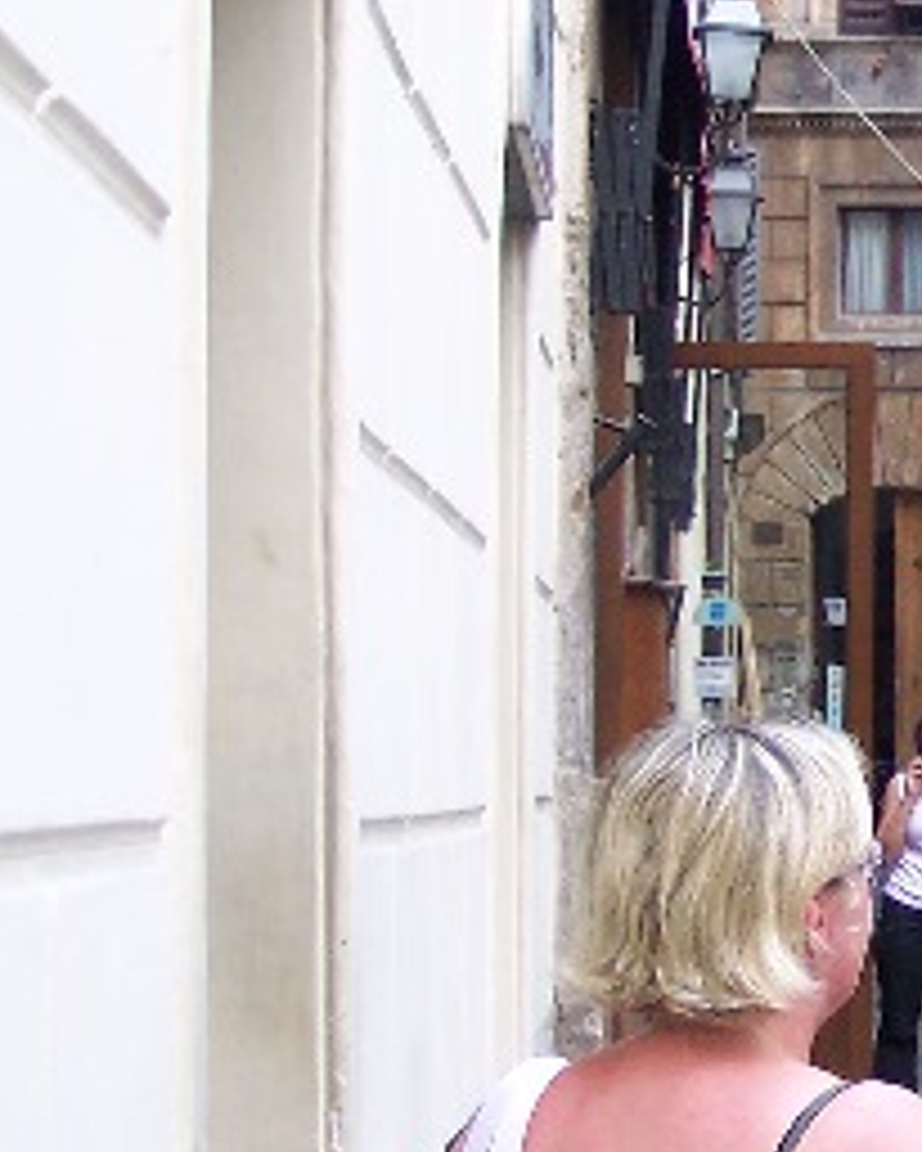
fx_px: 3954
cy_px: 522
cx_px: 1606
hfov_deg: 12.3
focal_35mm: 116
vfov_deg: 16.6
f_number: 2.8
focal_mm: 8
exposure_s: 1/125
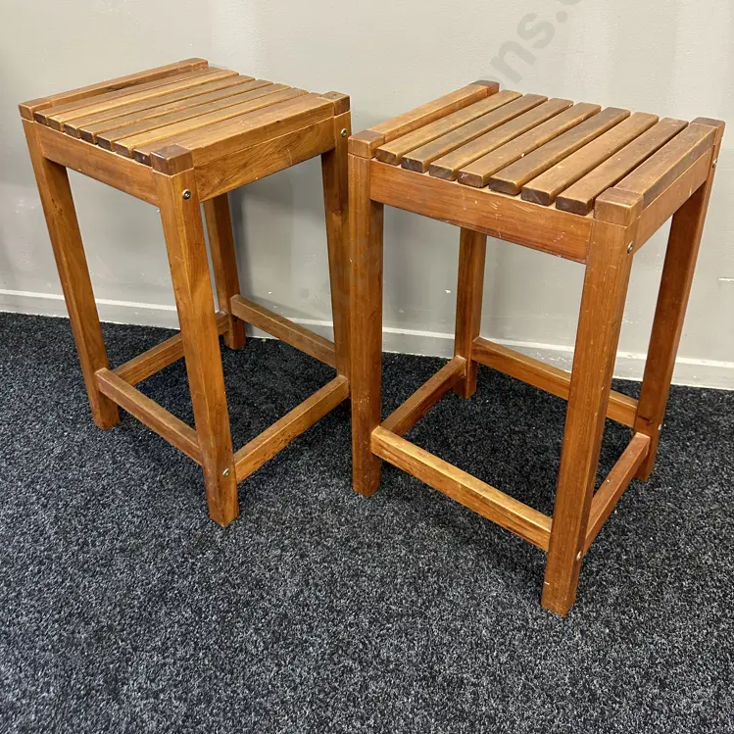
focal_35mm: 29
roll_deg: +1.7
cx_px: 359
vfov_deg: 54.8
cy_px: 266
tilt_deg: -29.4
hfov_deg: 55.6
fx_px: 696
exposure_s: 1/50
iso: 250
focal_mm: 6.86
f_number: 1.78
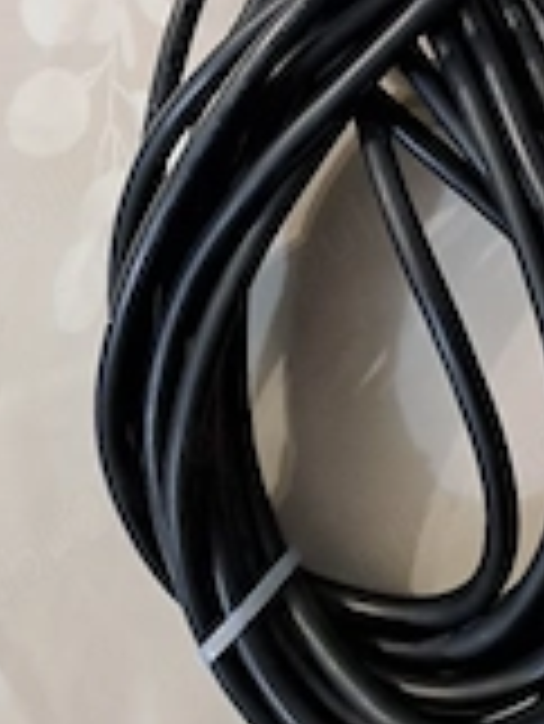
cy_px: -117
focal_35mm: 62
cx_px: 513
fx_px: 1297
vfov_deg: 27.8
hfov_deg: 22.9
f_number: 1.8
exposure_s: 1/25
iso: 500
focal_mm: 4.65
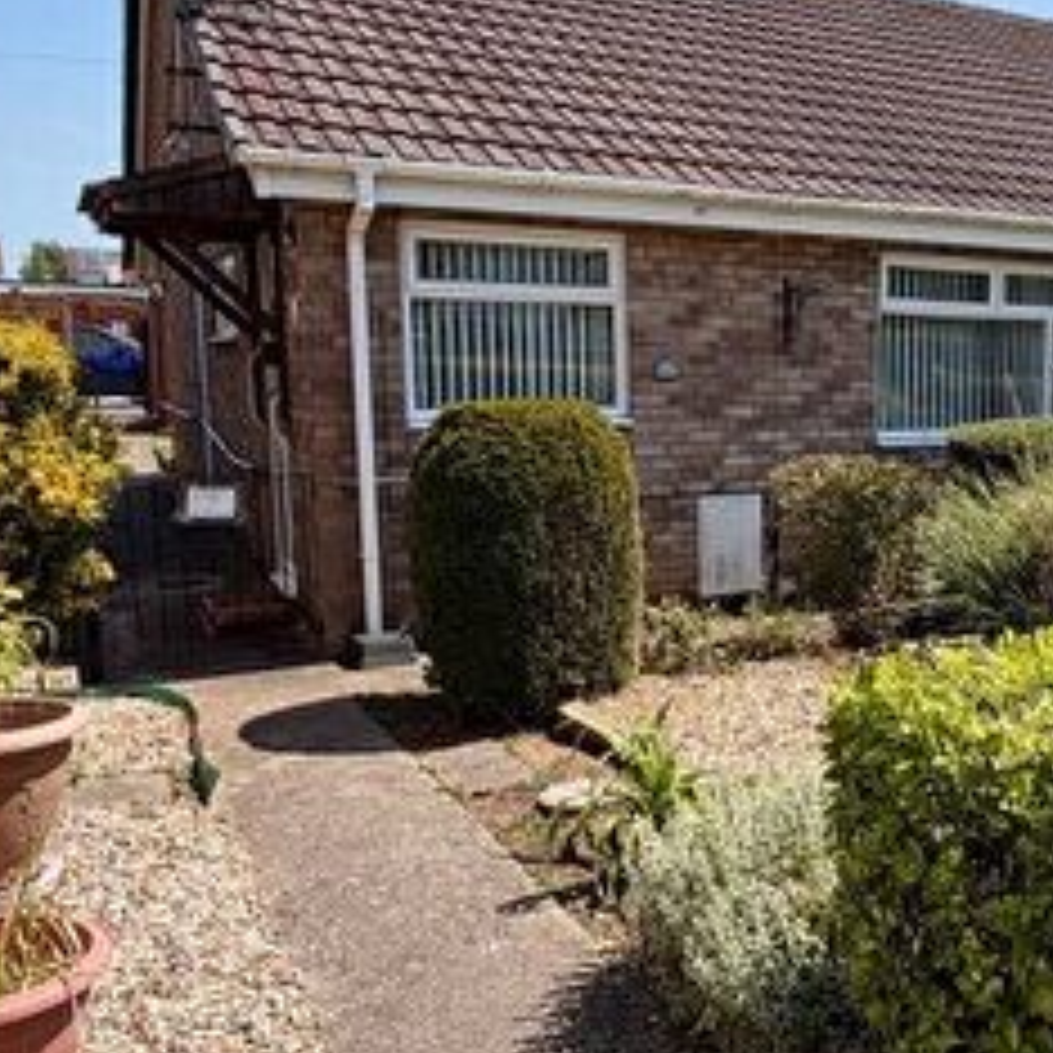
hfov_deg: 42.7
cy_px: 551
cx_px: 860
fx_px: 1273
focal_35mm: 37
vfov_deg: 44.9
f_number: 2.2
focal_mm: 2.22
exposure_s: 1/770
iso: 20
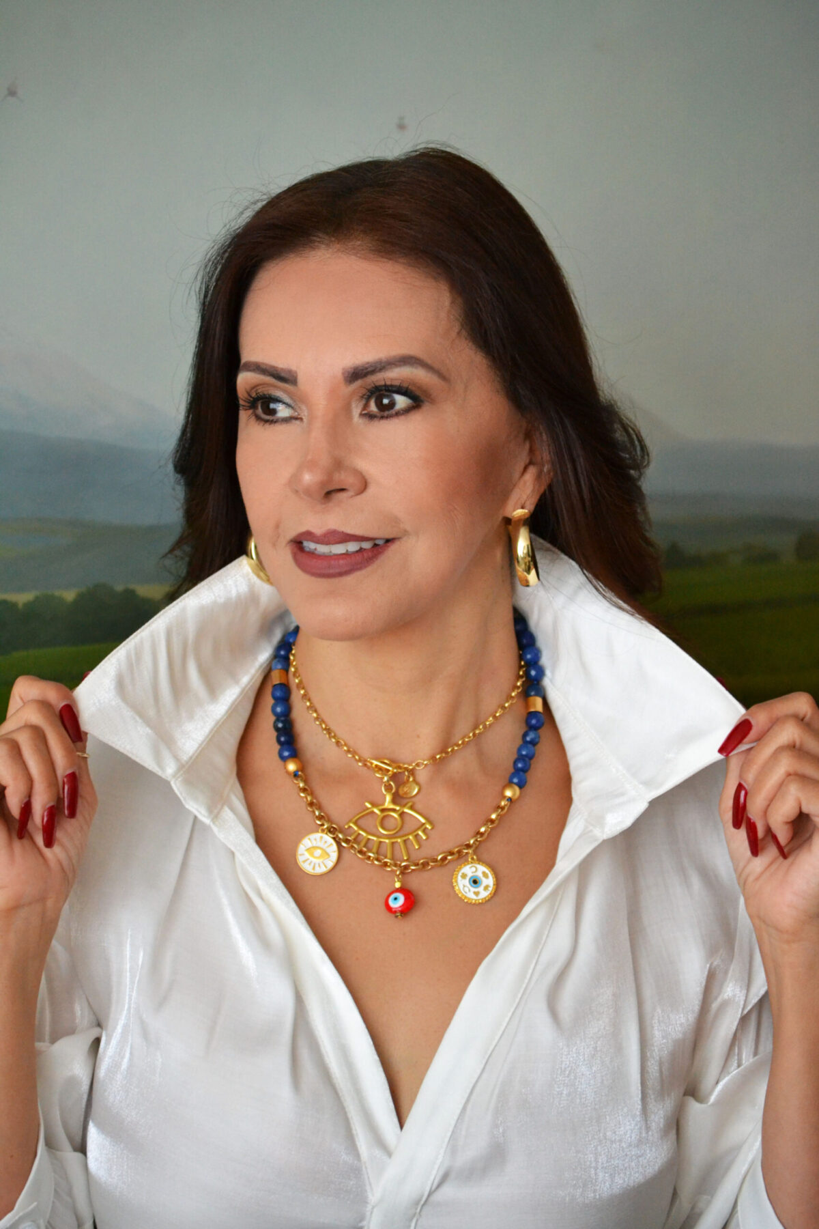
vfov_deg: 14.0
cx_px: 410
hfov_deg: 9.3
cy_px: 614
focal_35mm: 147
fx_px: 5016
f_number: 4.5
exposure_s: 1/125
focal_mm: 98
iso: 2200
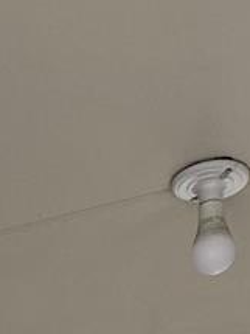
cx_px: -197
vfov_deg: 11.0
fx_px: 1398
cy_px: 856
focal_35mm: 145
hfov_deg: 9.7
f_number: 1.8
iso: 32
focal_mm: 4.25
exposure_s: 1/284
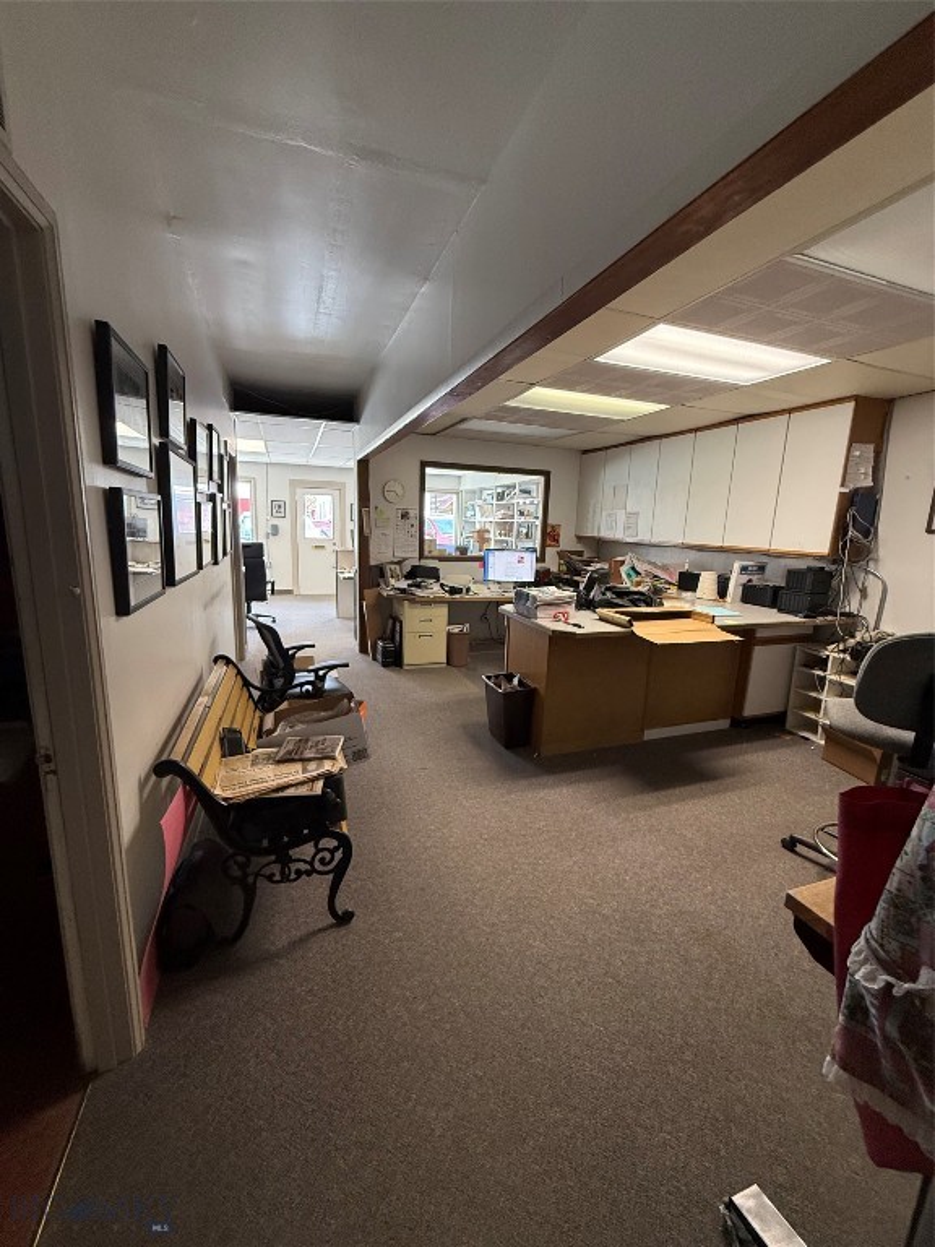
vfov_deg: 102.1
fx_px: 504
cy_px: 624
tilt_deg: -7.9
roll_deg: -3.3
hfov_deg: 85.7
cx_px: 468
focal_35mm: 14
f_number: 2.2
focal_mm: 2.22
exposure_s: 1/120
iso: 320
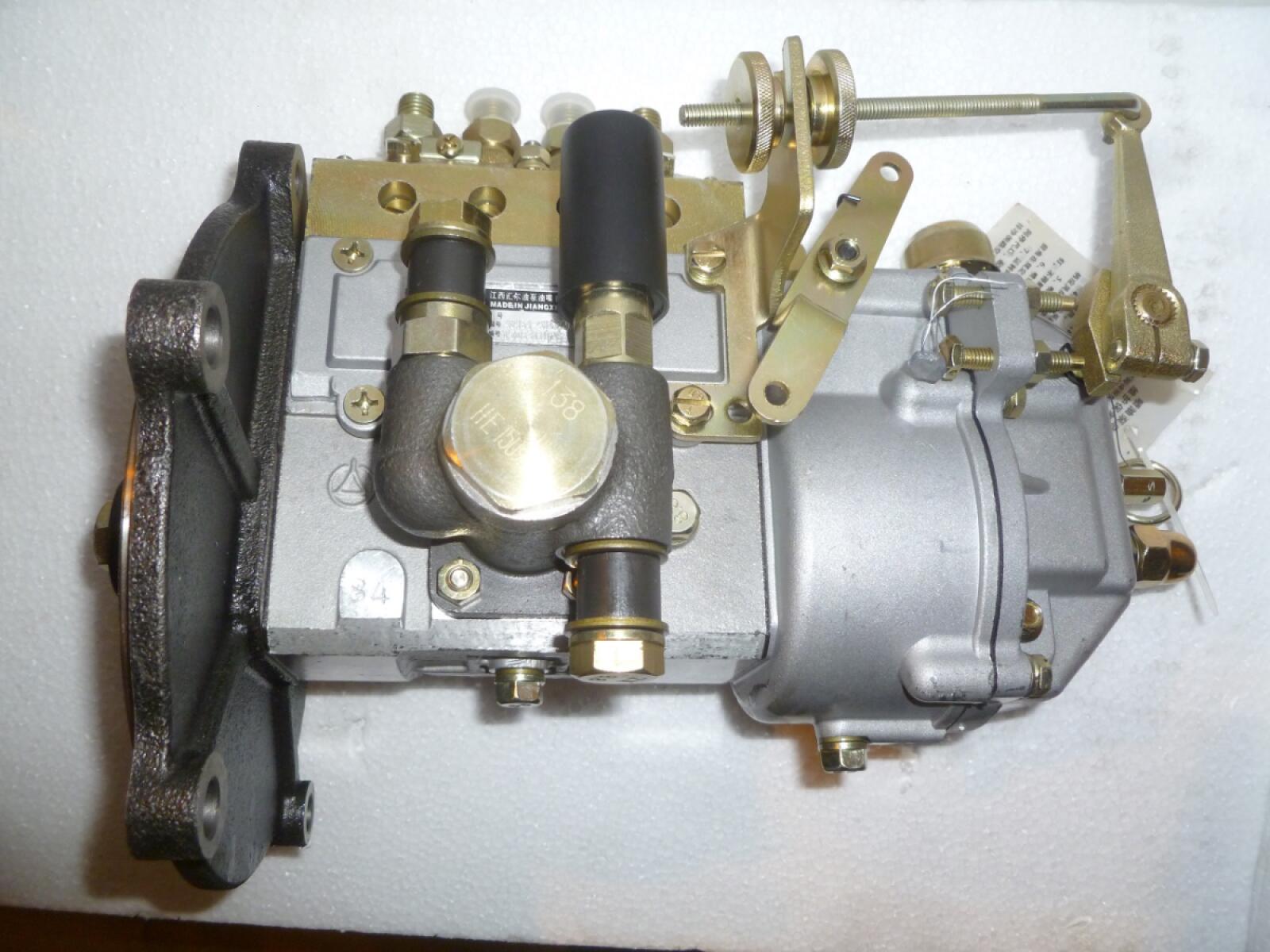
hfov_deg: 63.4
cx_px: 635
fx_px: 1027
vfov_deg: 49.7
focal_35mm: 28
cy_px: 476
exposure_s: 1/30
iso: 160
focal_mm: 5
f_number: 3.3
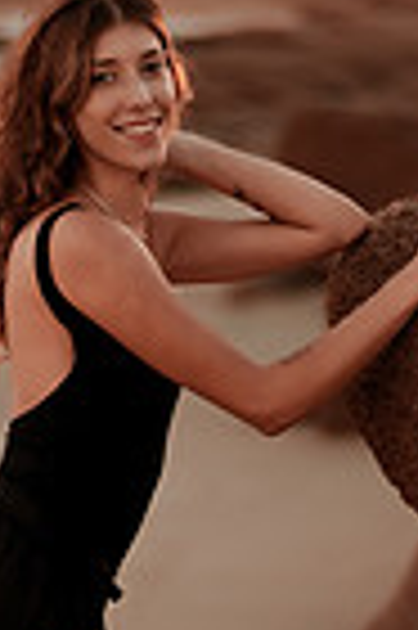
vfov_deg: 10.9
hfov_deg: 7.3
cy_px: 590
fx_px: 3265
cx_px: 189
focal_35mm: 187
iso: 100
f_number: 1.4
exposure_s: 1/800
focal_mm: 58
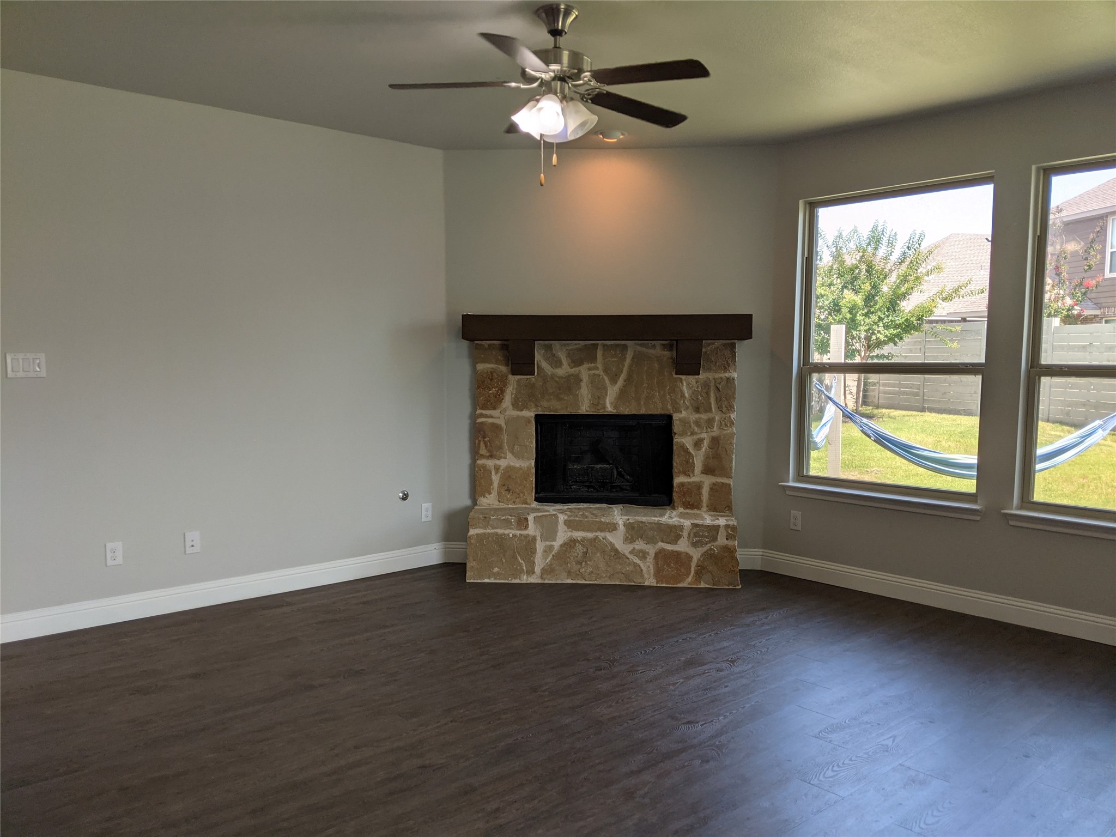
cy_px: 418
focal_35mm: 27
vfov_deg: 51.4
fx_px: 870
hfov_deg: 65.3
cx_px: 558
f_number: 1.8
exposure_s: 1/334
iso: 40
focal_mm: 4.44
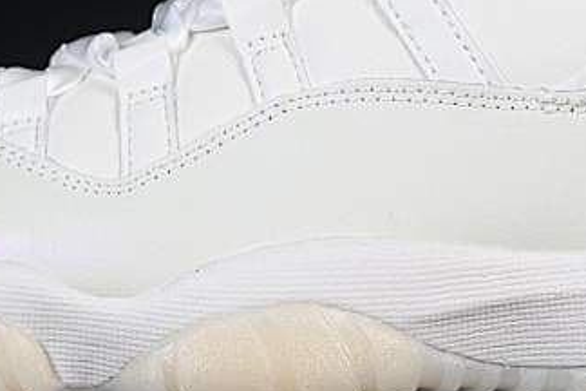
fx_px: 4069
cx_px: 345
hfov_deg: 8.2
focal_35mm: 250
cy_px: 9
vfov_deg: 5.5
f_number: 8
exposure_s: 1/80
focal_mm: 50
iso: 160
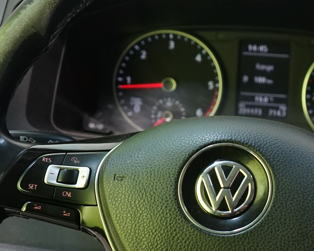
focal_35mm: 86
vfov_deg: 17.8
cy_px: 184
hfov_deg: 21.2
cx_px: 334
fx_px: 799
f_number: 3.5
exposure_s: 1/30
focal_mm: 28
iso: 1000
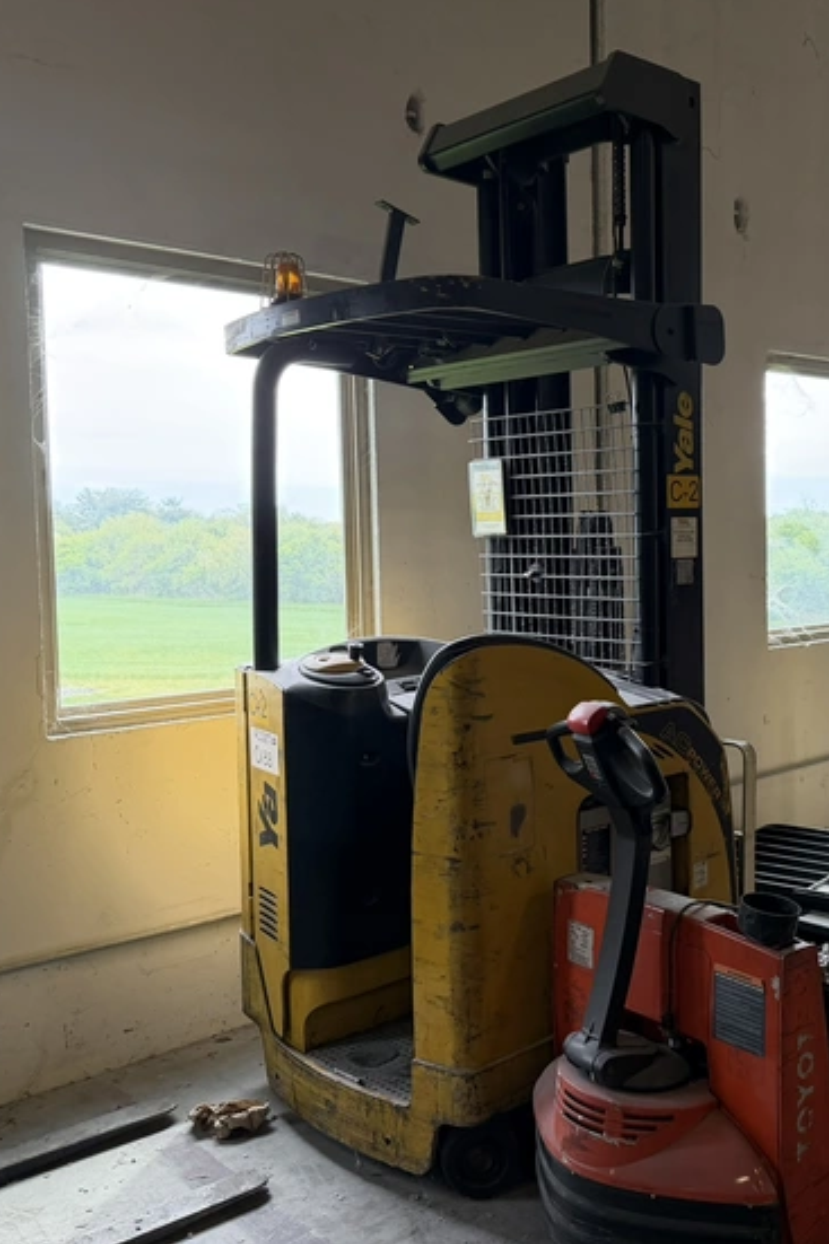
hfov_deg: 38.4
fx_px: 1175
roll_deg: -0.1
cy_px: 611
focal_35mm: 34
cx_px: 560
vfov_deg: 55.8
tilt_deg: -3.6
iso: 160
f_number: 1.78
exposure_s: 1/222
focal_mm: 6.76
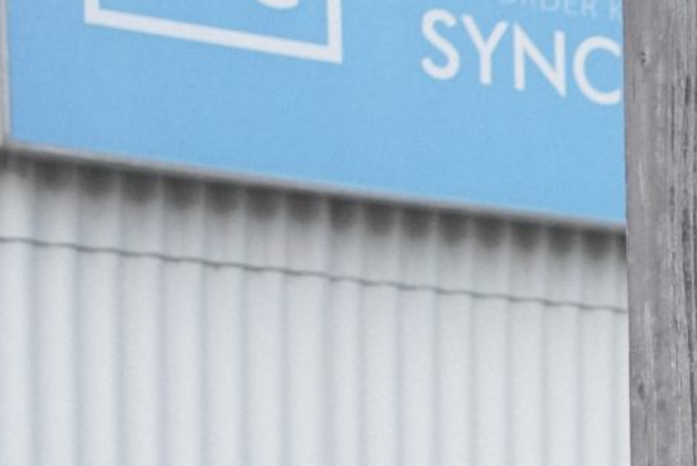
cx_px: 1640
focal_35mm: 193
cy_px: 1035
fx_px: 3739
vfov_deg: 6.8
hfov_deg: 9.5
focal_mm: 35
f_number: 5
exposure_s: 1/250
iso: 2500
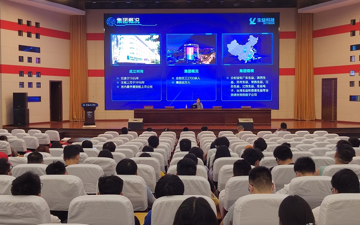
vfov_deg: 30.5
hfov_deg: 47.2
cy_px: 105
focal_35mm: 42
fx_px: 412
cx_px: 180
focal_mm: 5.52
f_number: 1.9
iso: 1103
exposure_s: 1/100
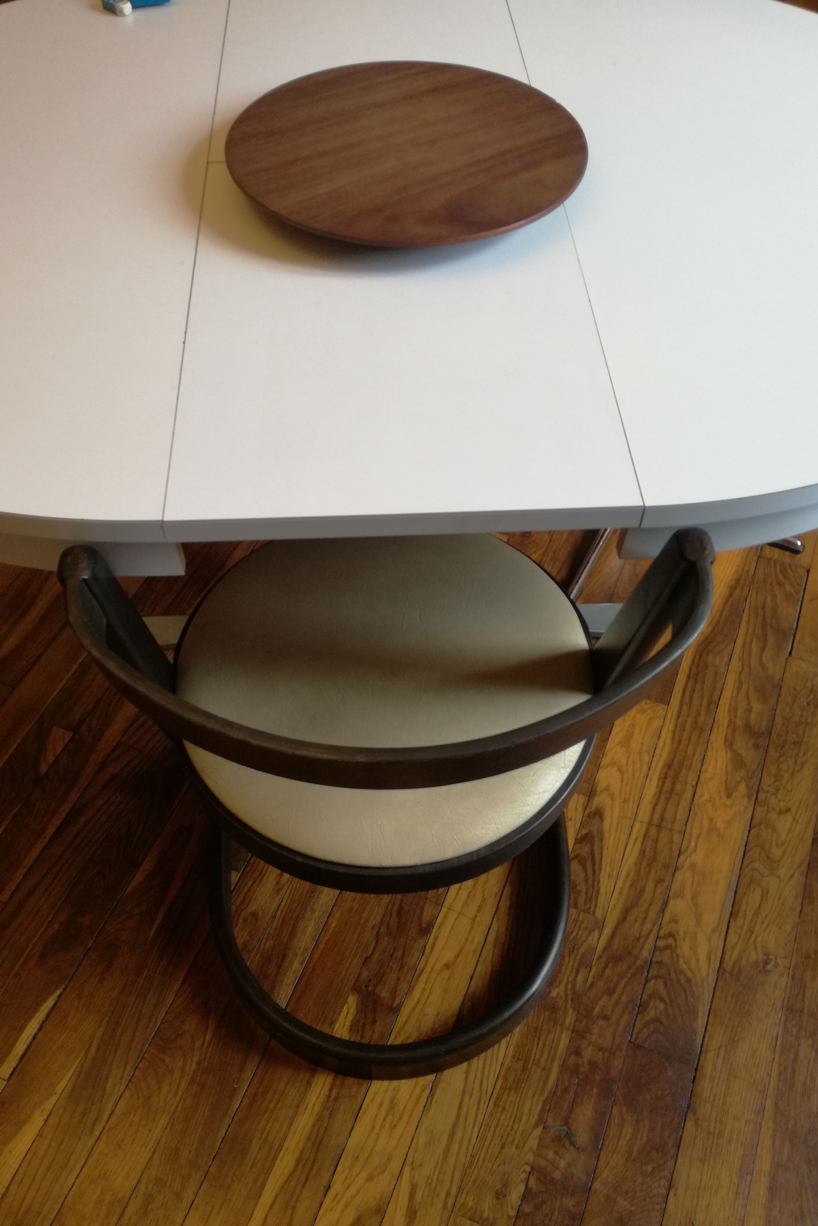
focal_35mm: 29
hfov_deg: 44.9
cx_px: 371
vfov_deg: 63.7
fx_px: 988
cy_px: 621
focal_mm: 3.79
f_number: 2
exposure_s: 1/33.3
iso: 125
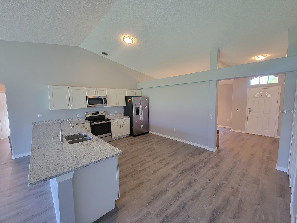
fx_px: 112
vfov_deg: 89.9
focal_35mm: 13
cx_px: 148
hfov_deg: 106.2
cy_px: 112
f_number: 2.2
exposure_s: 1/60
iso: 250
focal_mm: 2.2
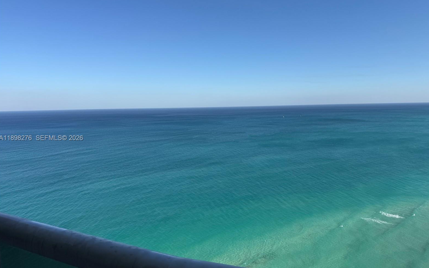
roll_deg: +0.8
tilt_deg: -6.0
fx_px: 304
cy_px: 138
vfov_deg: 47.6
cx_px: 217
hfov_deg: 70.4
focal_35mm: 26
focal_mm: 6.76
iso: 80
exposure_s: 1/5714
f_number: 1.78
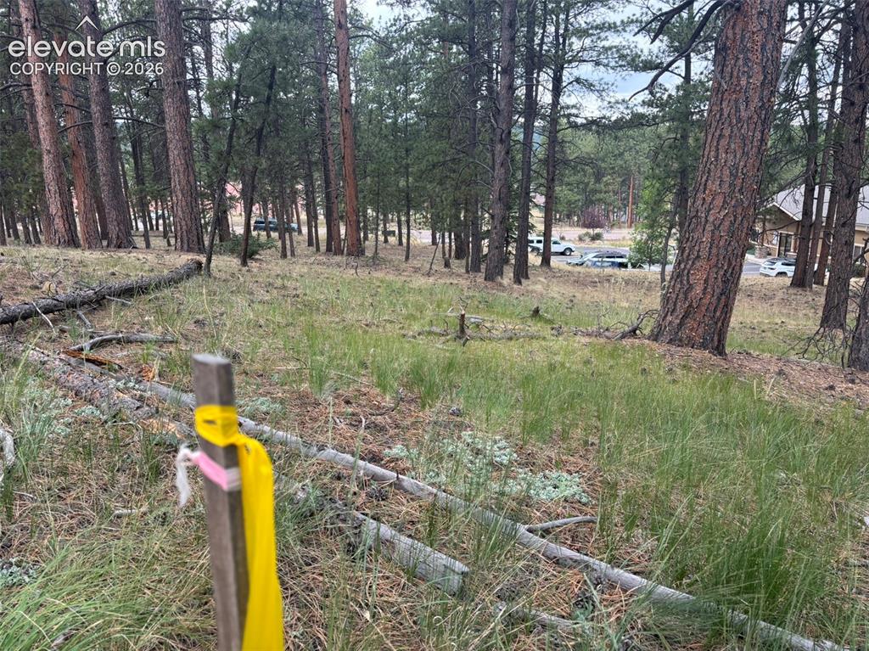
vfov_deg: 53.0
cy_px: 326
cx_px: 434
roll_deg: -0.1
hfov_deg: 67.3
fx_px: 652
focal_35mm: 26
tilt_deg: -15.7
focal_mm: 5.96
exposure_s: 1/202
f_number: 1.6
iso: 50
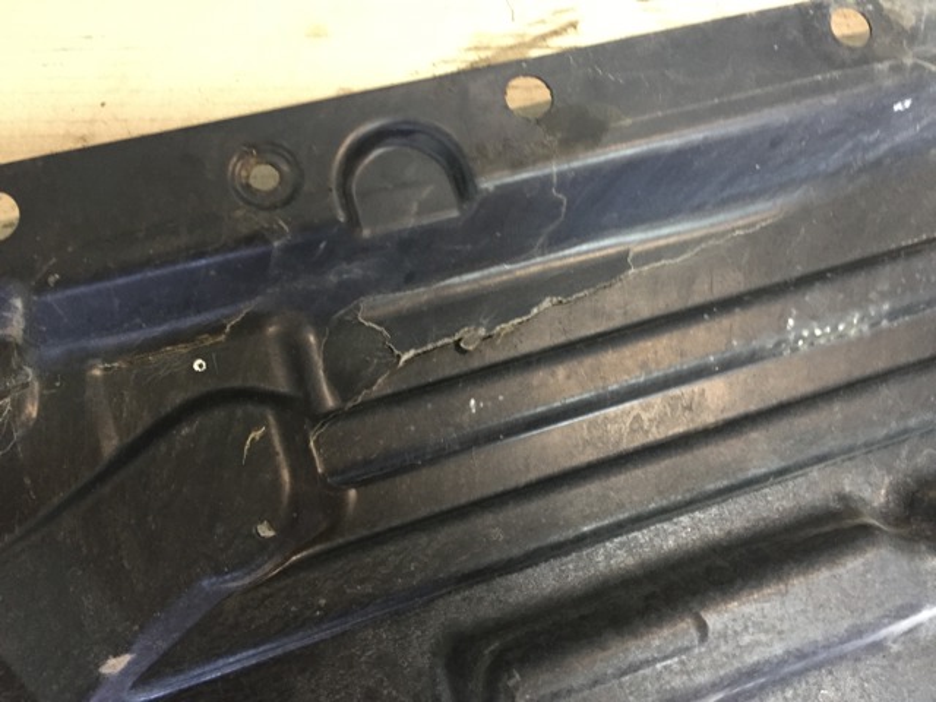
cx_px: 468
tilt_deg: -75.6
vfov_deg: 48.2
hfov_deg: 61.7
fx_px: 784
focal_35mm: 29
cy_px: 351
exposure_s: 1/20
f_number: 2.2
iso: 250
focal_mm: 4.15
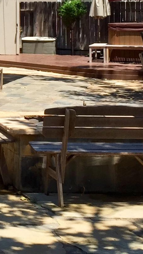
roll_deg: -0.4
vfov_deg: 18.0
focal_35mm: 116
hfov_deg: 9.6
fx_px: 781
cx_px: -164
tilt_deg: +1.0
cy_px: -1
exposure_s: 1/1522
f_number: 2.2
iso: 32
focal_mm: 4.15
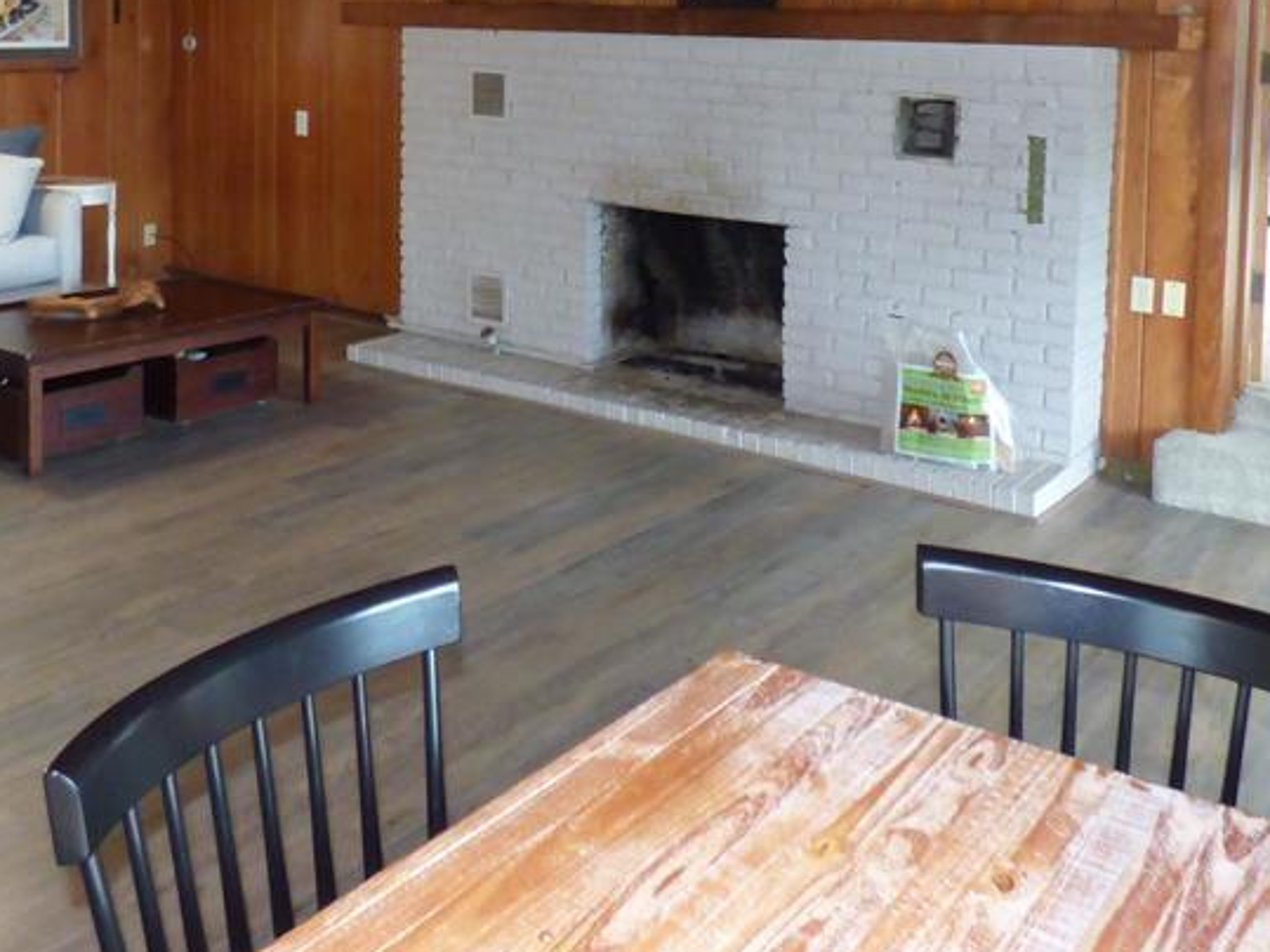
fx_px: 1394
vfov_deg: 35.5
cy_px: 99
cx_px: 631
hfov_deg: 49.0
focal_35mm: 38
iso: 640
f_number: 2.8
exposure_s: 1/50
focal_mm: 3.58
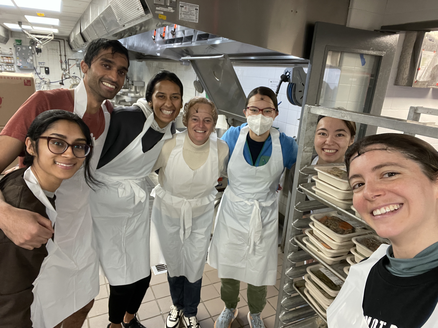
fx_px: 291
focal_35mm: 23
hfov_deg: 73.9
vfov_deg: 58.9
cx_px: 219
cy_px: 164
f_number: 2.2
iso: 250
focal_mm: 2.71
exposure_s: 1/40
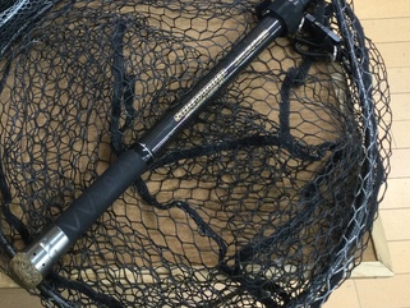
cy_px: 32
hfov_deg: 31.7
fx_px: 687
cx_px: 45
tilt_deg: -62.7
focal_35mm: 58
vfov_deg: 24.5
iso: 100
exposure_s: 1/30
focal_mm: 3.3
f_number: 2.4
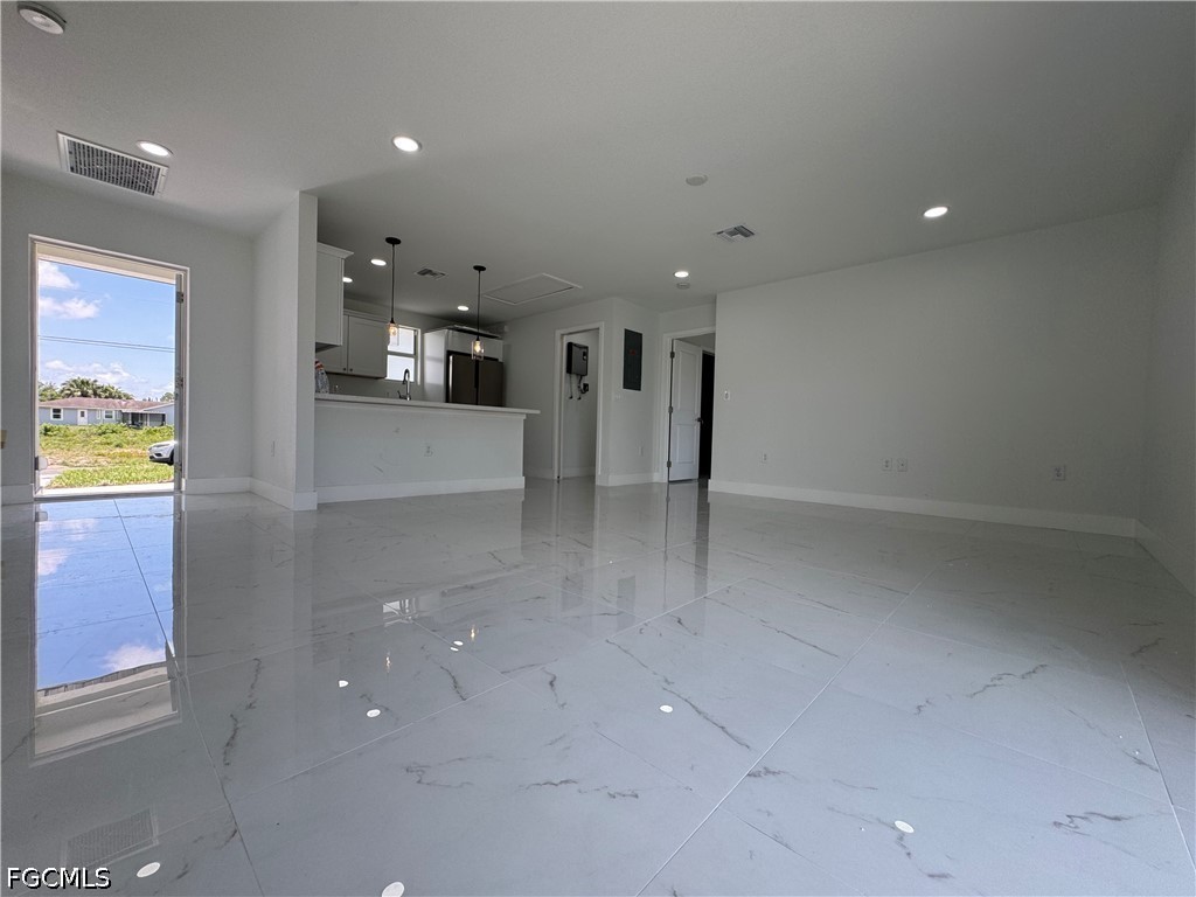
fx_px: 484
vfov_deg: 85.7
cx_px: 598
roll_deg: -1.4
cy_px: 448
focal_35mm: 14
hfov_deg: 102.1
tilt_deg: -2.2
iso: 40
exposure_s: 1/233
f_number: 2.2
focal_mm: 2.22
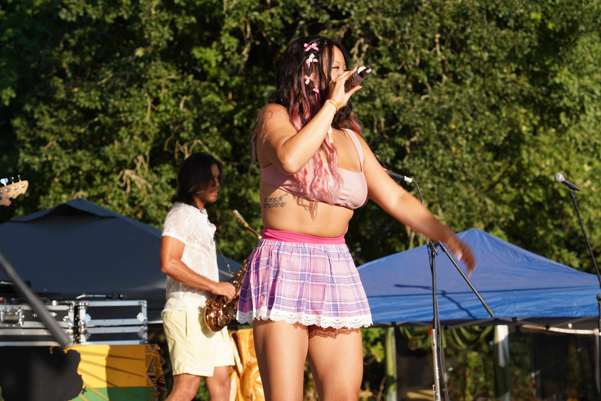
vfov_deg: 13.0
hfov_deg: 19.5
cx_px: 300
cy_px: 200
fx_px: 1753
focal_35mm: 105
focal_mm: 105
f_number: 6.3
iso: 100
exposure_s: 1/200
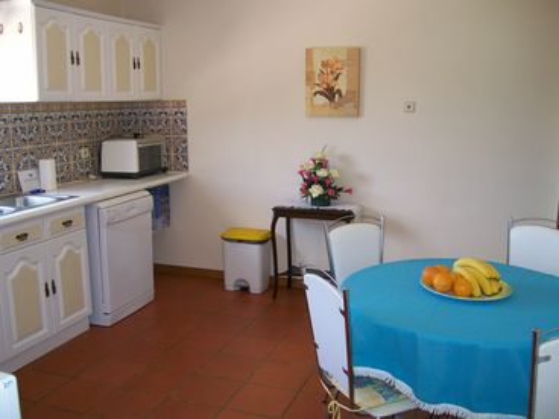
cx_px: 280
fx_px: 565
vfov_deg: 40.7
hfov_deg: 52.6
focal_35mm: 35
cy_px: 210
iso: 140
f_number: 2.8
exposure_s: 1/64
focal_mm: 5.8
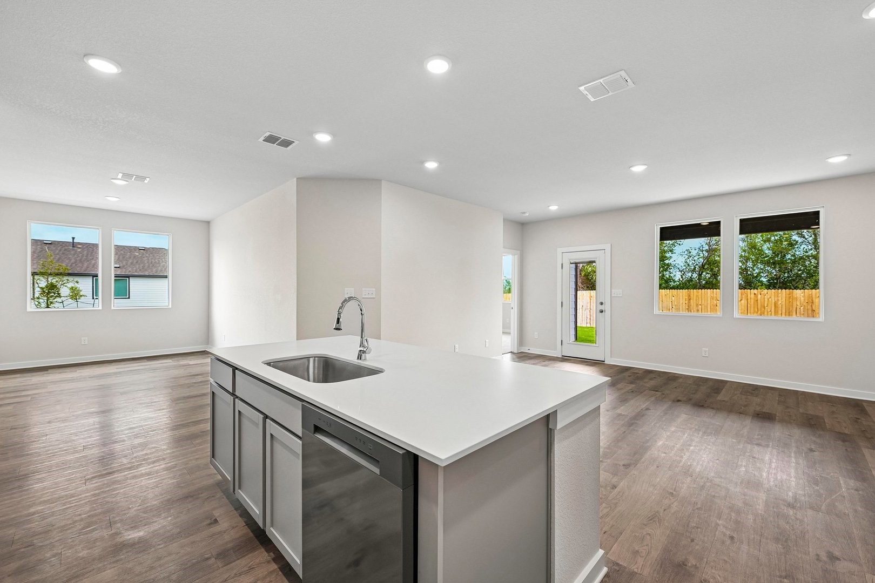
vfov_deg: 77.3
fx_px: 365
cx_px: 438
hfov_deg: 100.4
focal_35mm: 15
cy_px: 292
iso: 110
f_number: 6.7
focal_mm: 15
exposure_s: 1/15
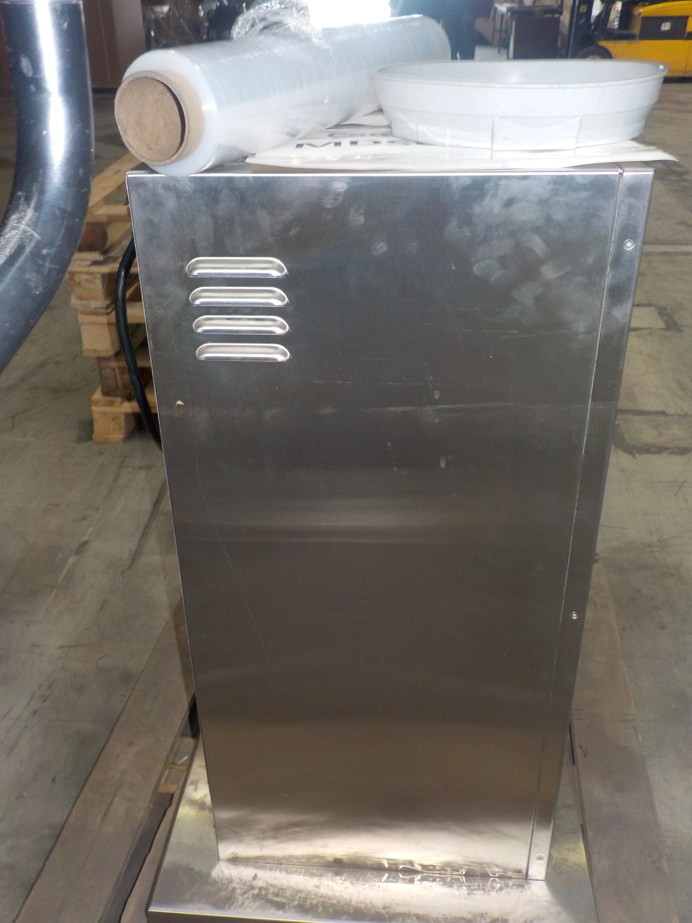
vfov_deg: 60.0
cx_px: 346
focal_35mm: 30
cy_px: 462
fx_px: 800
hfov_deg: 46.8
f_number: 3.3
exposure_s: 1/30
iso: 200
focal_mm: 4.1
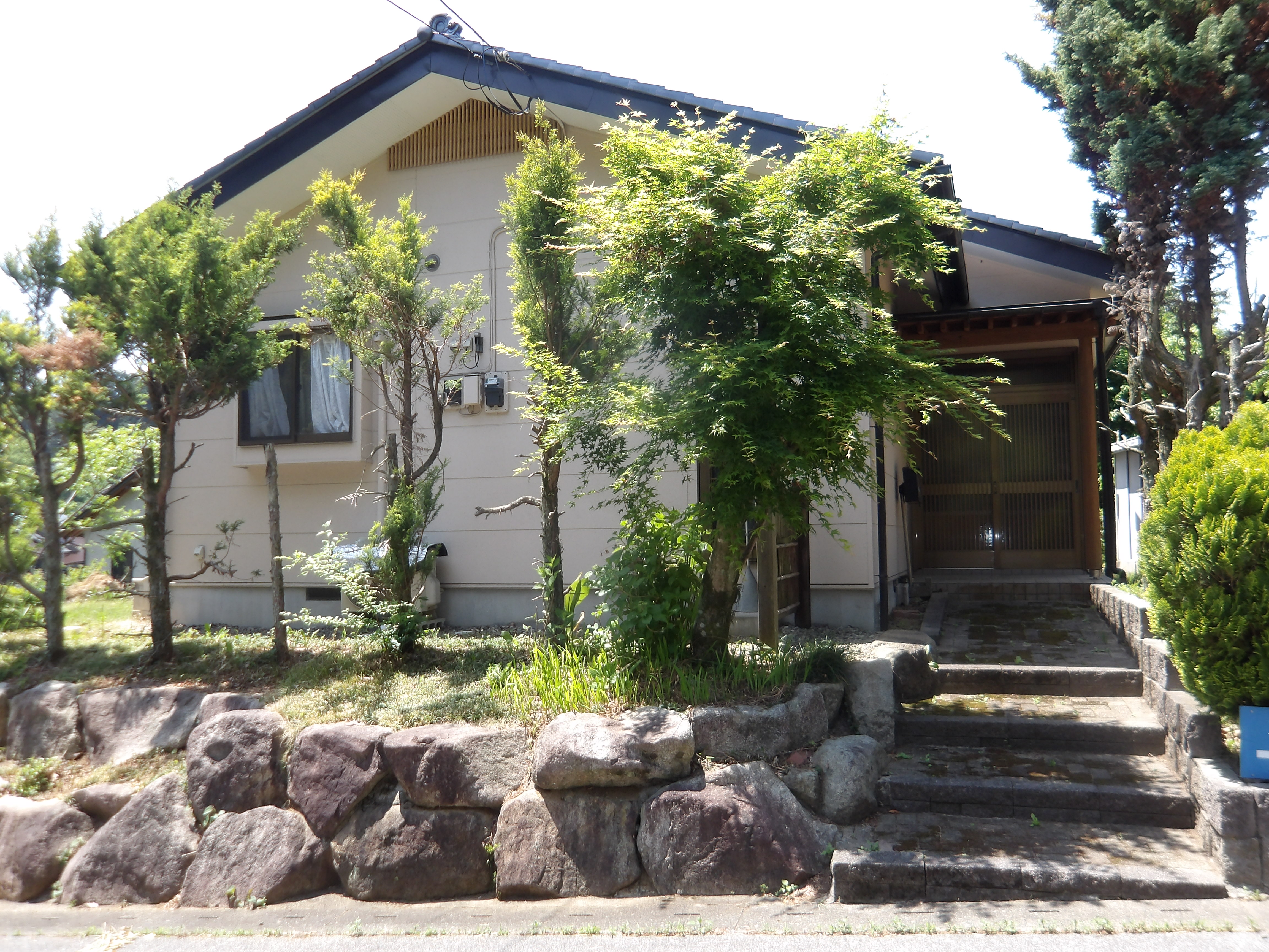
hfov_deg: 65.3
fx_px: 990
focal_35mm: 27
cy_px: 476
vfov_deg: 51.4
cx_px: 634
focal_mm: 4.9
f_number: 3
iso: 100
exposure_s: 1/386
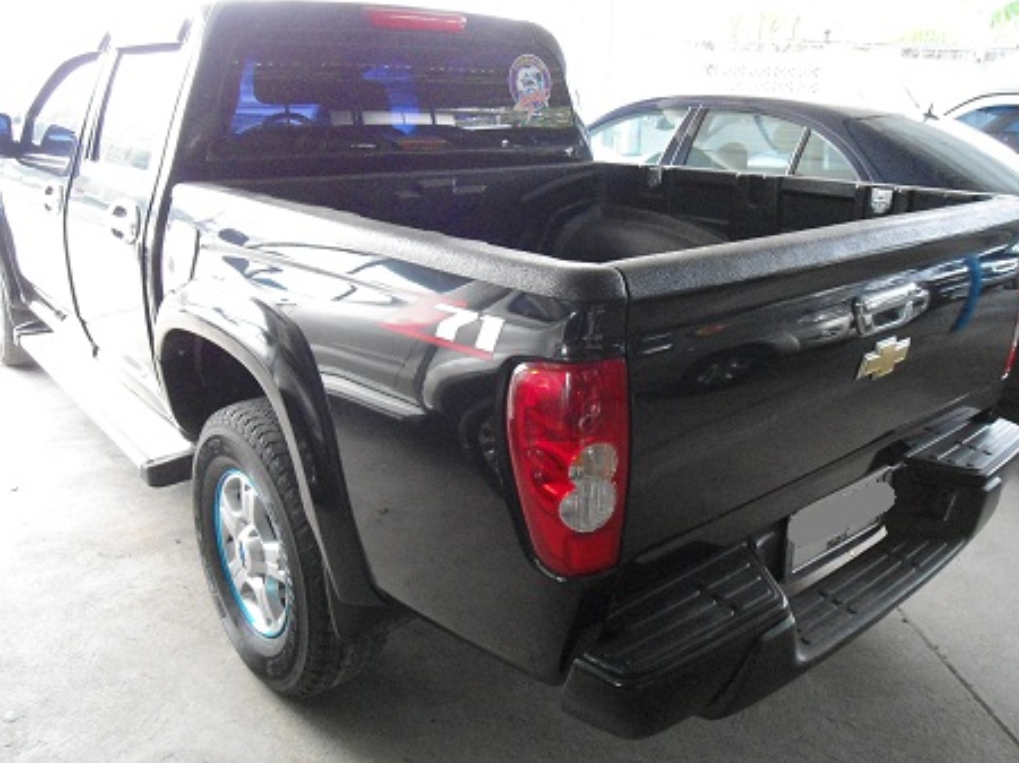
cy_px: 352
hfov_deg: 60.0
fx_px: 883
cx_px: 524
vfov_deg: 46.7
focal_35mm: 30
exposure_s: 1/125
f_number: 2.8
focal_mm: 4.7
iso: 400
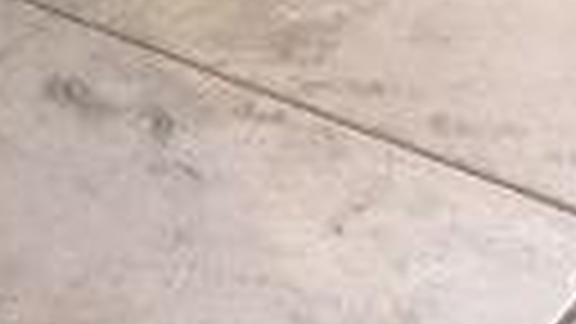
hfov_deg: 8.1
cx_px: -828
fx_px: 3757
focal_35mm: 246
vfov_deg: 4.4
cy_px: -1192
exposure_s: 1/15
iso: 125
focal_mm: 4.15
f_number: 2.2
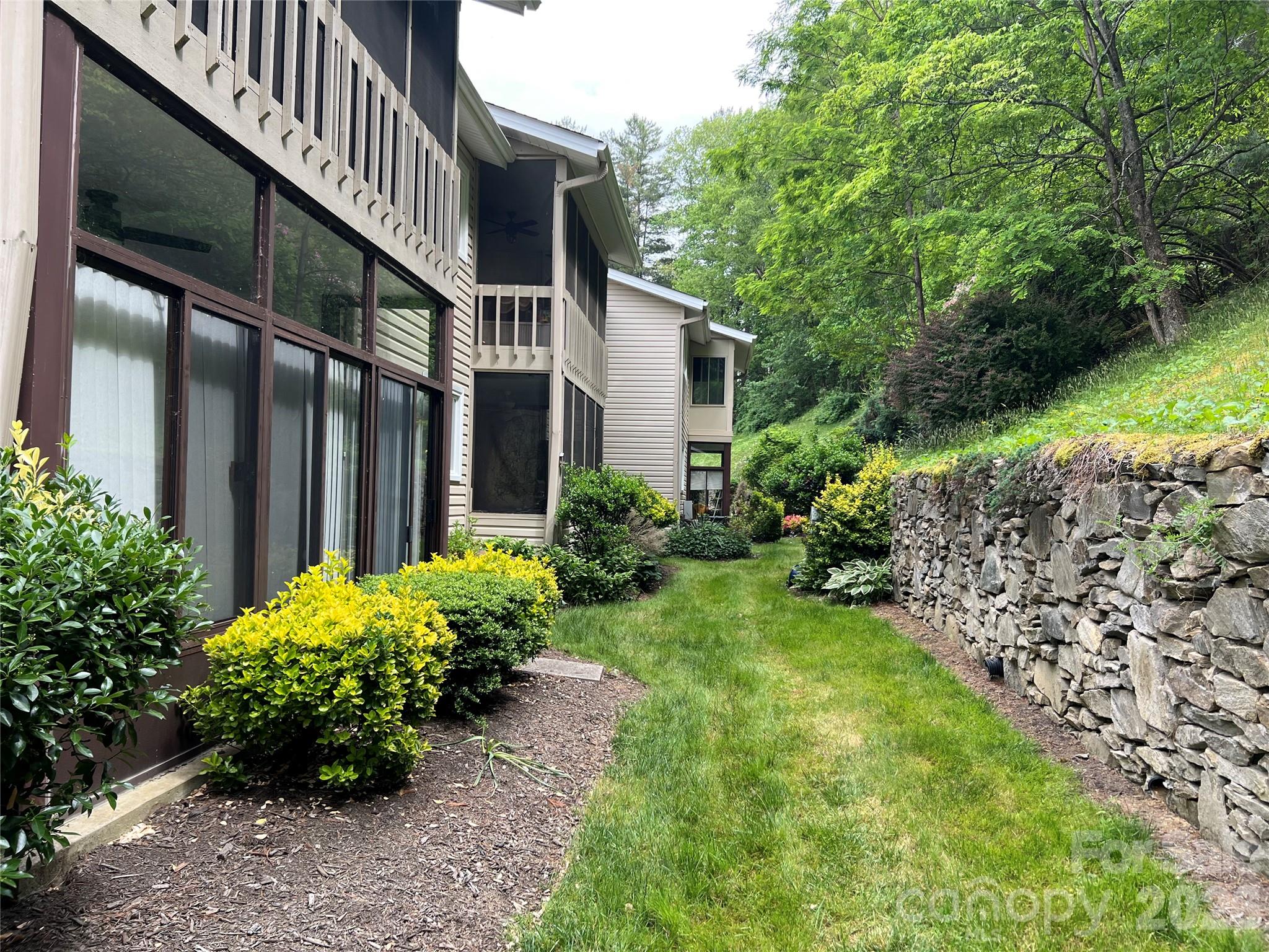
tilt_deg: +1.2
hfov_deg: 67.3
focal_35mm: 26
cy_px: 476
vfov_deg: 53.1
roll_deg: -1.7
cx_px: 634
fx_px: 953
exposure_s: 1/611
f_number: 1.5
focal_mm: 5.7
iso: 50
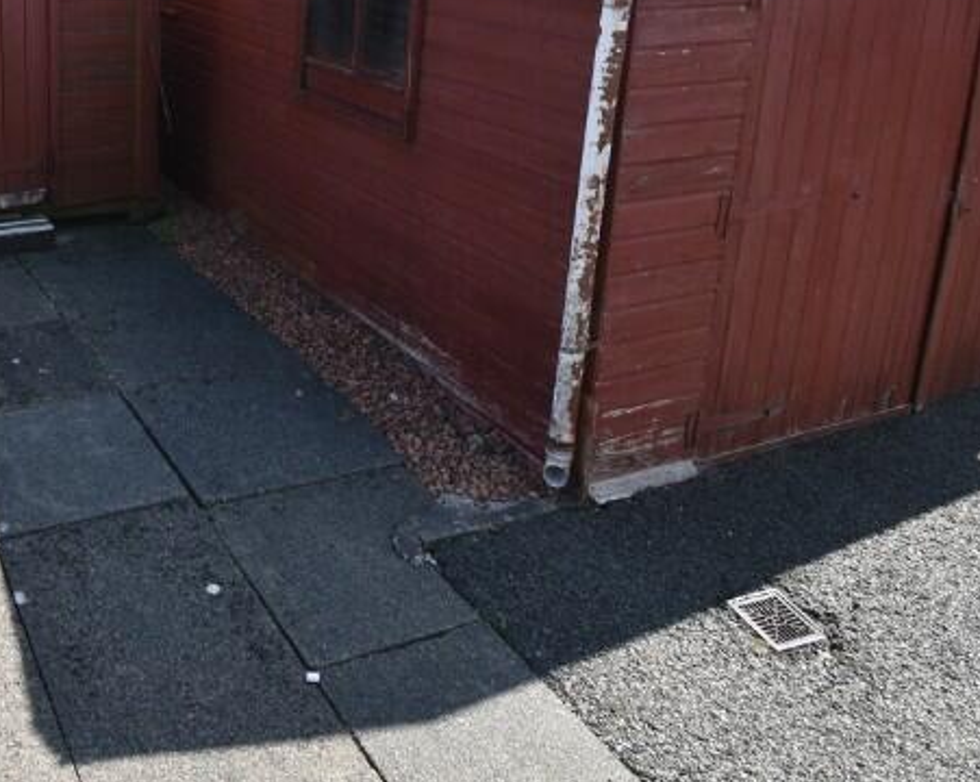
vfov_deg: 42.1
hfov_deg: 49.4
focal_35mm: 32
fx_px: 927
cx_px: 91
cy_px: 81
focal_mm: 10
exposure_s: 1/250
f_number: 6.3
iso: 200
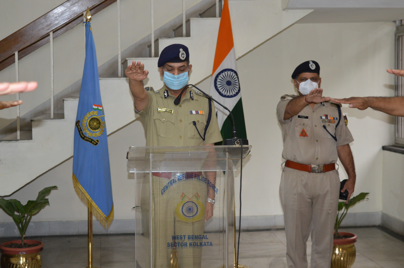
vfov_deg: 20.1
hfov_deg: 29.9
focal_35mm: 68
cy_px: 134
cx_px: 202
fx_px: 757
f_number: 5
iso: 1100
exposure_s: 1/60
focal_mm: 45
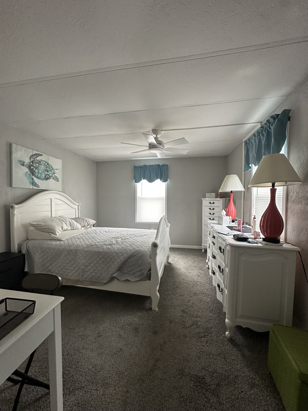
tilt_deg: -1.9
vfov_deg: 102.1
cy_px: 206
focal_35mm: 14
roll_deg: -1.9
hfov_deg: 85.7
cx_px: 154
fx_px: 166
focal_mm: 2.22
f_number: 2.2
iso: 250
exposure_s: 1/60
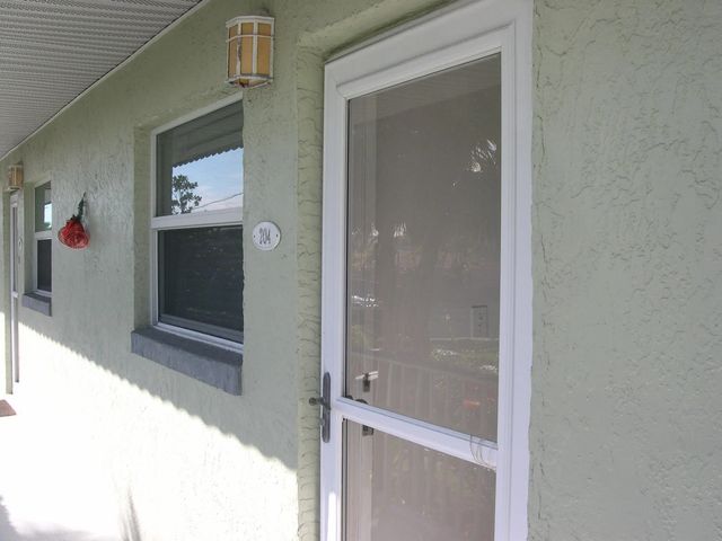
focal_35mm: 38
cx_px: 361
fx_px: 793
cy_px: 270
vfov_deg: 37.7
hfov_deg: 49.0
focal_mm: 8
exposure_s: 1/107
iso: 100
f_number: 7.6
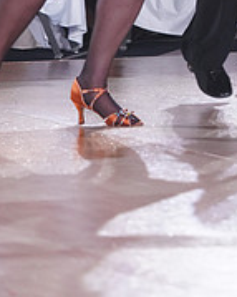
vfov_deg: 4.7
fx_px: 3598
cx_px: 157
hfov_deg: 3.8
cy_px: -178
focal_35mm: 410
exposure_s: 1/400
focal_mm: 135
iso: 2500
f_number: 4
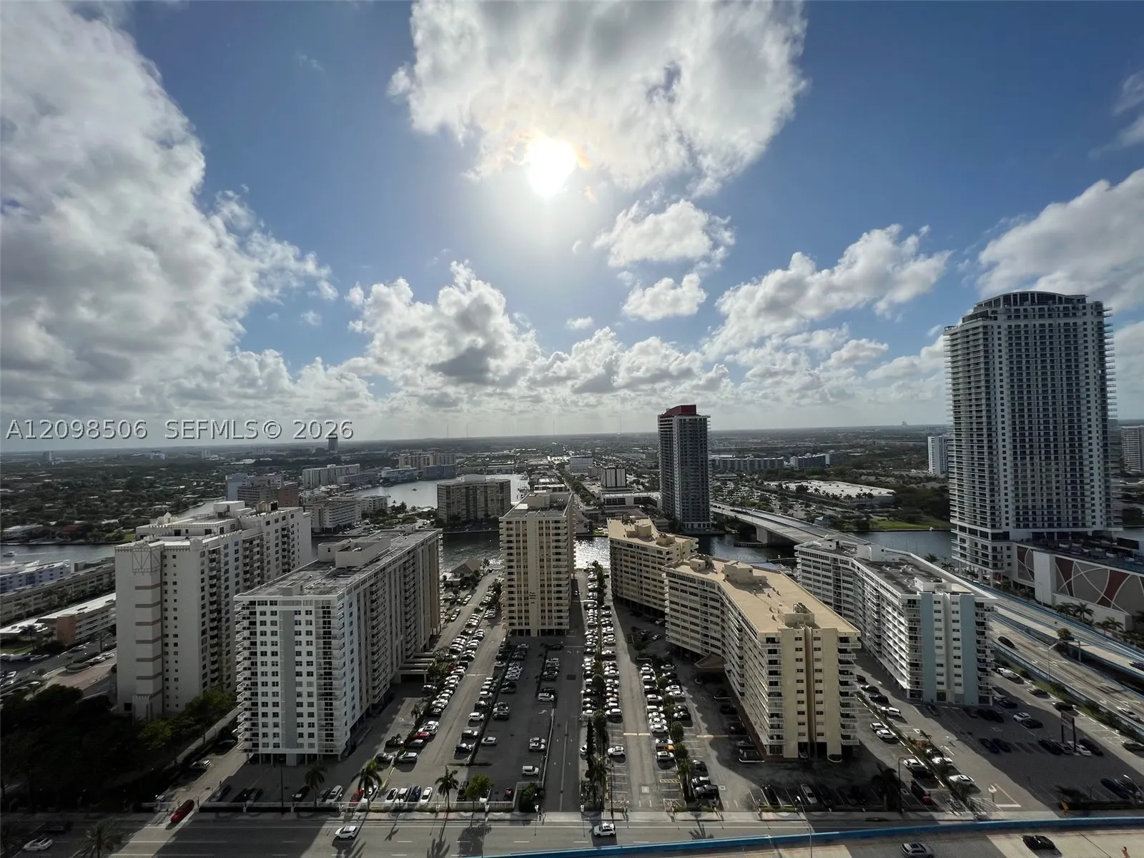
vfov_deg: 89.9
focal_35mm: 13
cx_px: 572
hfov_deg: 106.2
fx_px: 430
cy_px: 429
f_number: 1.8
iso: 25
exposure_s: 1/6944
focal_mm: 1.57
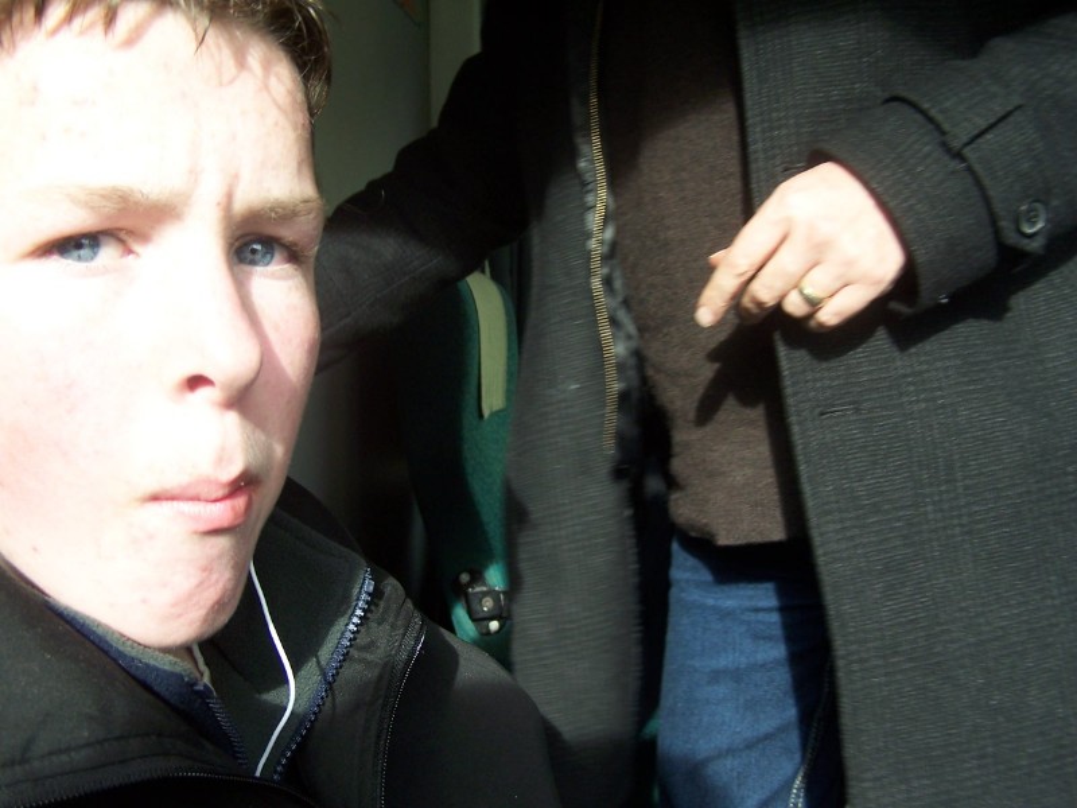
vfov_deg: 37.7
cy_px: 404
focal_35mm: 38
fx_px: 1182
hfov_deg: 49.0
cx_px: 538
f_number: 2.8
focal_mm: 6.3
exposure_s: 1/45
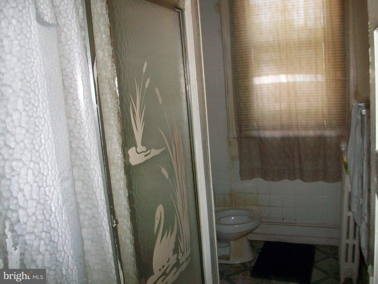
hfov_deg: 56.8
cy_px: 142
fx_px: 349
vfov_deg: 44.2
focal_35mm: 32
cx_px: 189
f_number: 2.8
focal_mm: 5.7
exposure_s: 1/60
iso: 120
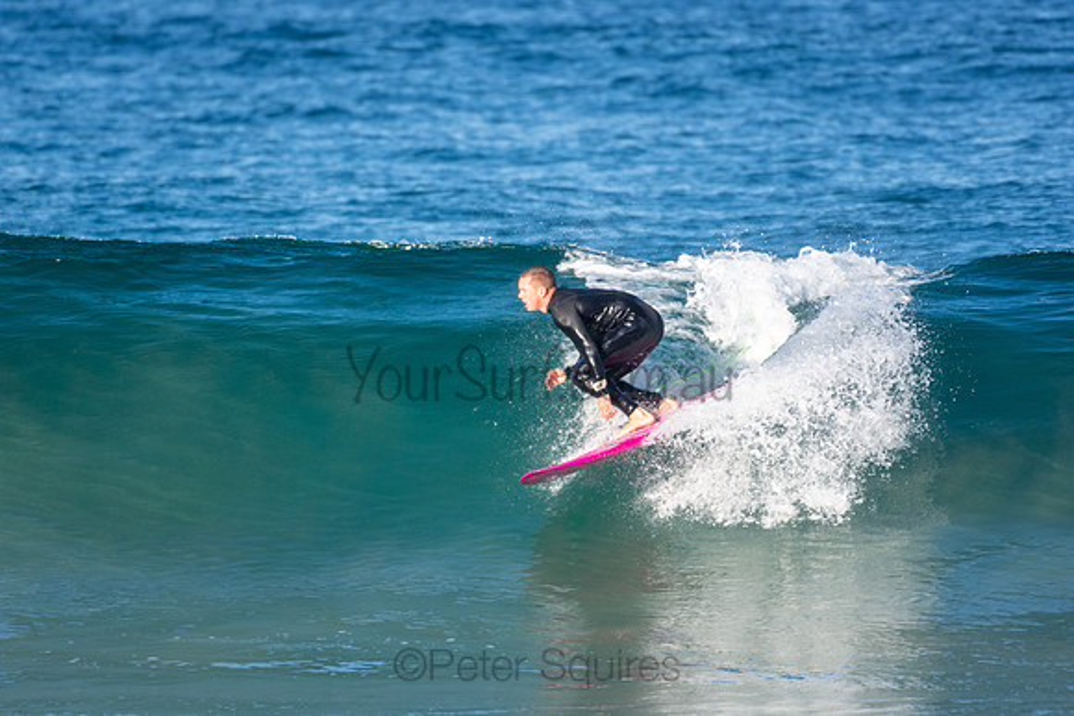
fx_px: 22379
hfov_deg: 2.7
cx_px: 537
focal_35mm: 750
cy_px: 358
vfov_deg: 1.8
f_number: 5.6
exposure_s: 1/1250
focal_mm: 500
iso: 320
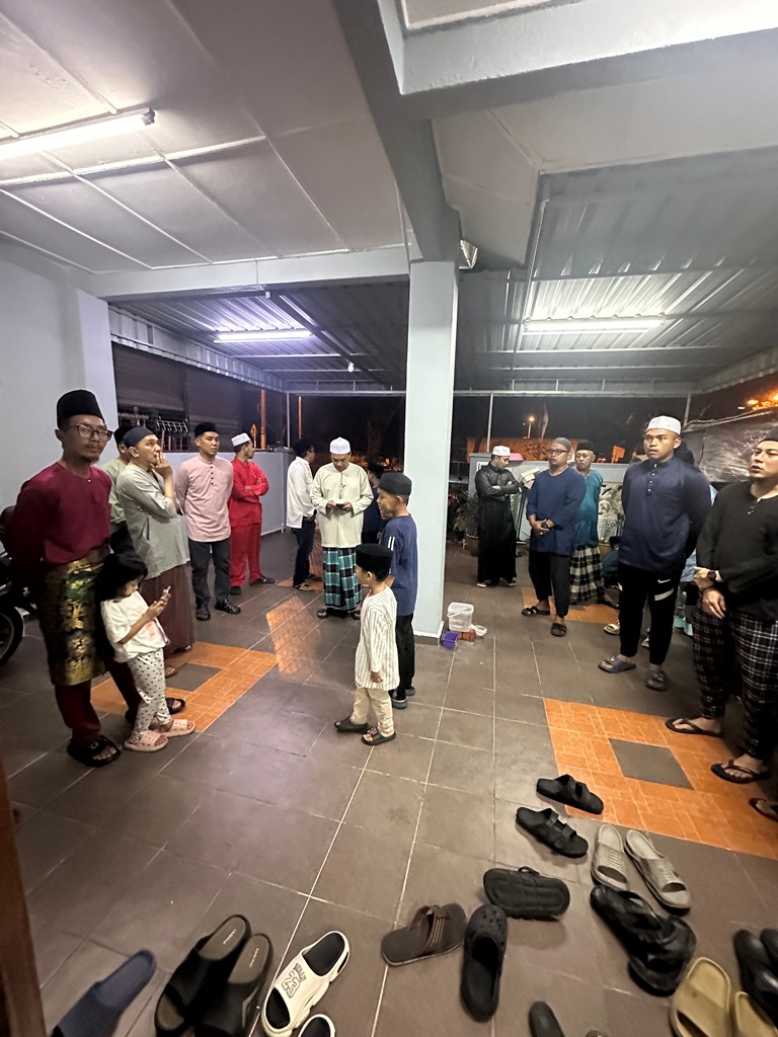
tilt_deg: -9.5
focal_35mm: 14
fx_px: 420
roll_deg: -2.6
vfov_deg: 102.1
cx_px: 389
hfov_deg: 85.7
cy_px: 518
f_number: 2.2
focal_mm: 2.22
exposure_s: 1/50
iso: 1250
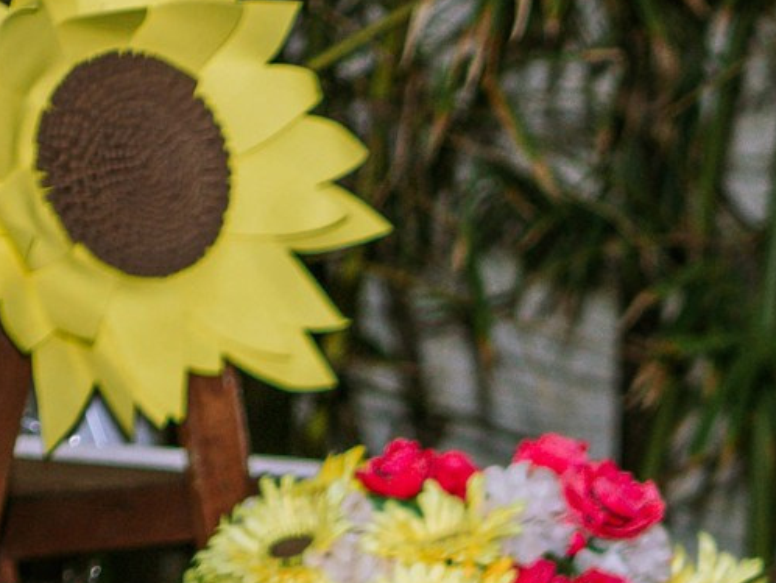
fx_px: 5540
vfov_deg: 5.8
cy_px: 1311
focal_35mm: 247
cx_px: 1264
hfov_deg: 7.8
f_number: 2.5
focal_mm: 50
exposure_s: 1/200
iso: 800
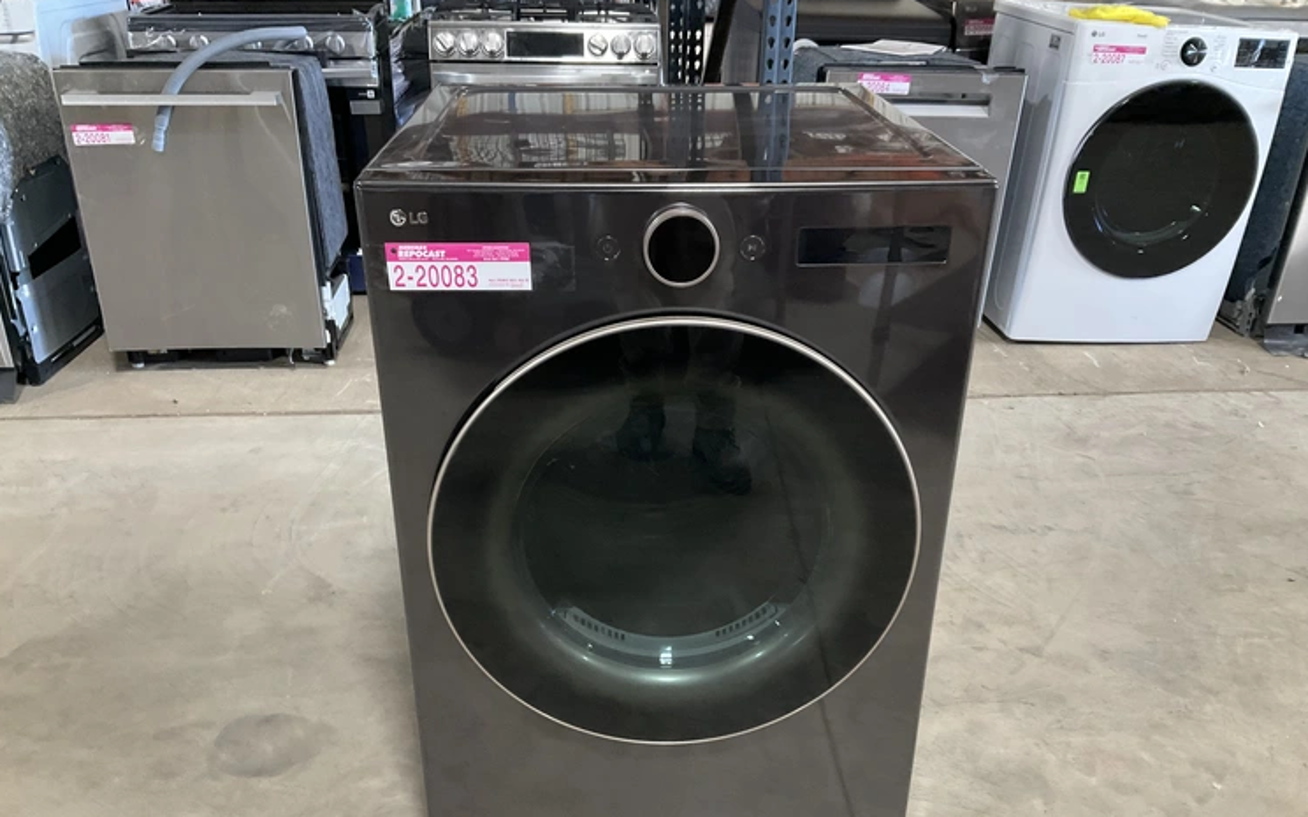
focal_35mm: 31
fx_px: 1105
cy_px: 482
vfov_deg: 40.5
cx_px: 650
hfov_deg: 61.2
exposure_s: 1/60
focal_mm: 3
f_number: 1.8
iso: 200
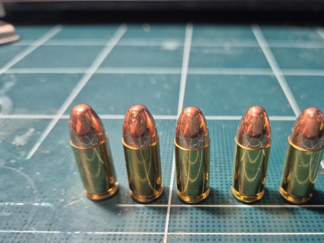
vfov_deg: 46.2
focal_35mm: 30
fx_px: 281
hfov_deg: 58.9
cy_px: 157
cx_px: 210
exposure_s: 1/120
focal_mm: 5.4
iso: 320
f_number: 1.8
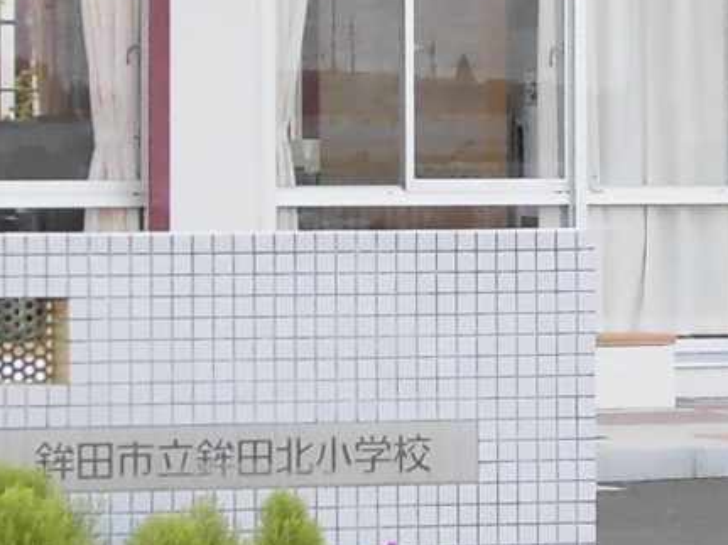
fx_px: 6371
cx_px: 748
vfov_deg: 4.9
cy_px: 0
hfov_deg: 6.5
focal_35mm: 303
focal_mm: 10.54
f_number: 4
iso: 100
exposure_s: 1/400
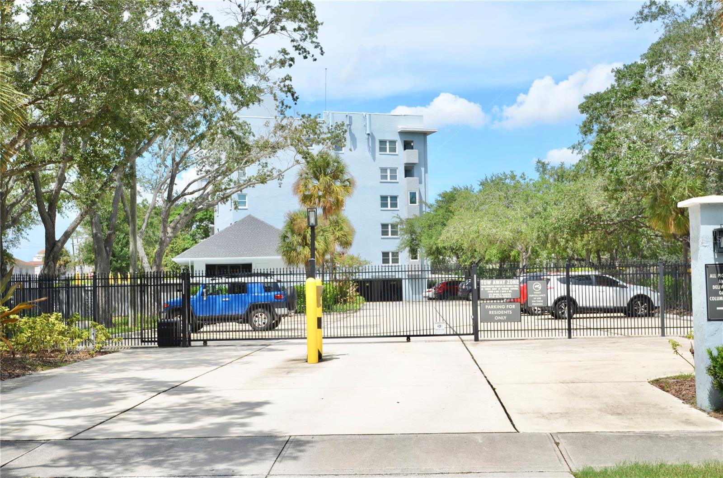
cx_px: 362
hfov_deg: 42.4
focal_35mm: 46
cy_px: 239
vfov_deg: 28.8
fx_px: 932
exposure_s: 1/250
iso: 100
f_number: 8
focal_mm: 31
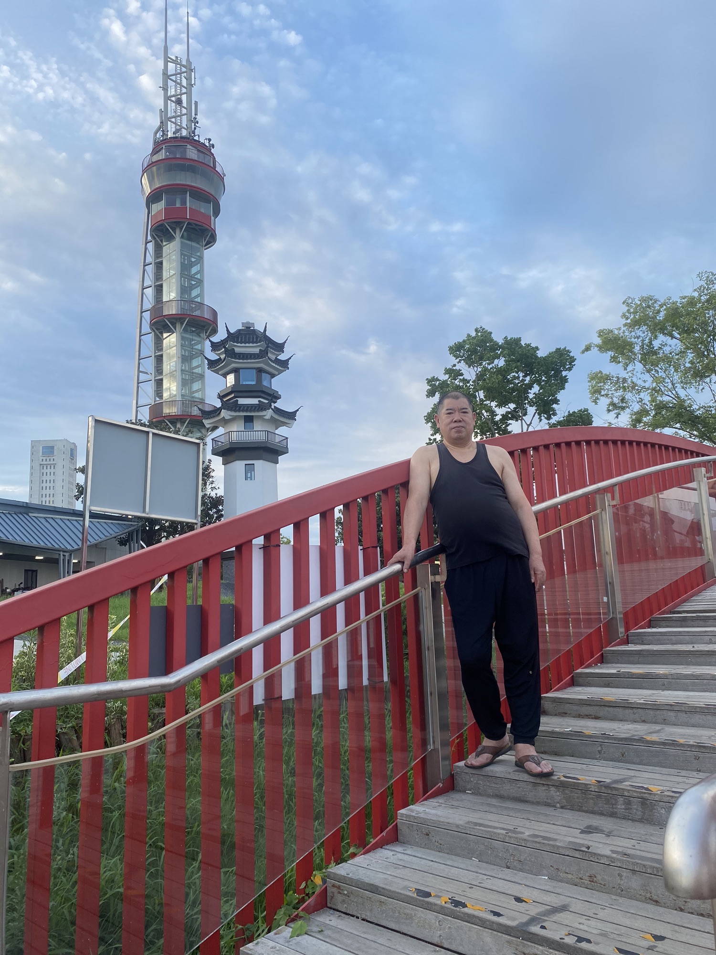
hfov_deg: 53.1
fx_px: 717
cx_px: 358
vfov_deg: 67.3
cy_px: 478
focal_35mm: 26
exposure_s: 1/122
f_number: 1.8
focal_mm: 4.25
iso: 40
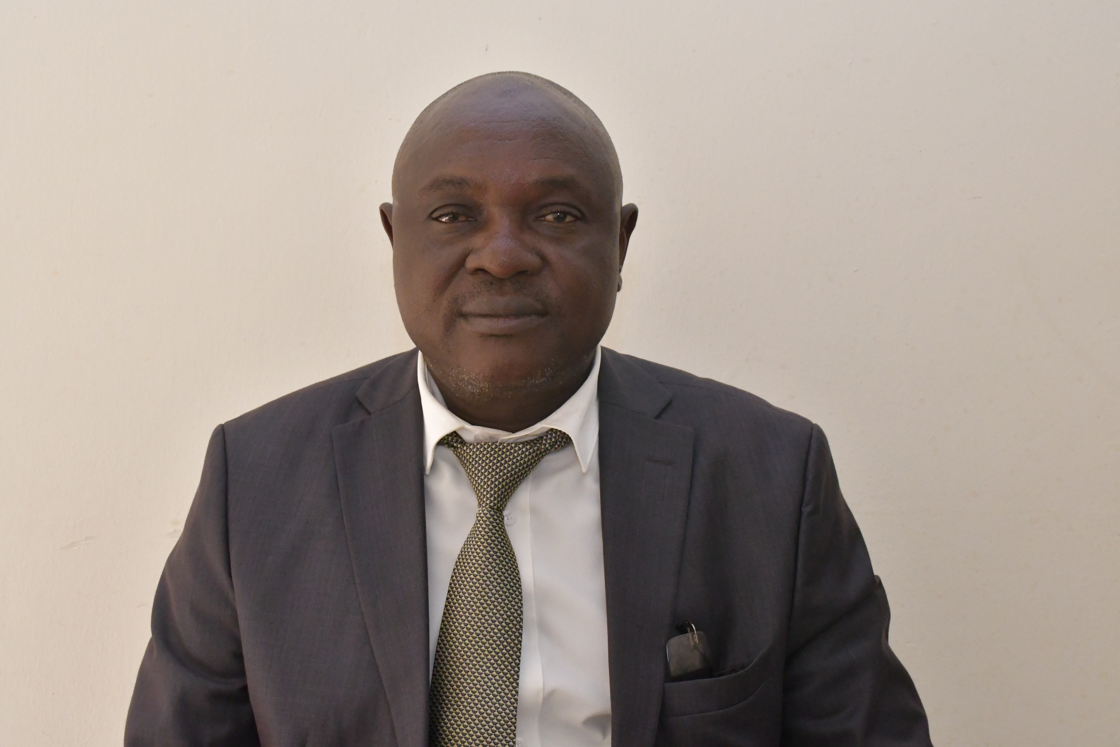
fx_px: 1867
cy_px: 374
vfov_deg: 22.6
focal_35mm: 60
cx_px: 560
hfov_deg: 33.4
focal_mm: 40
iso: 6400
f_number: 11
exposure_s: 1/250
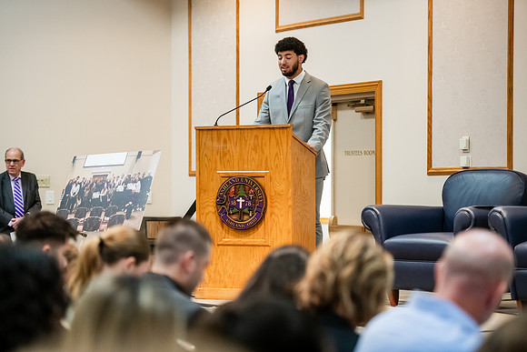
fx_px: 1640
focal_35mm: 112
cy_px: 176
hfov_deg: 18.3
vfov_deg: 12.2
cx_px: 264
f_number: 2.8
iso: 3200
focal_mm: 112
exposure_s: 1/200
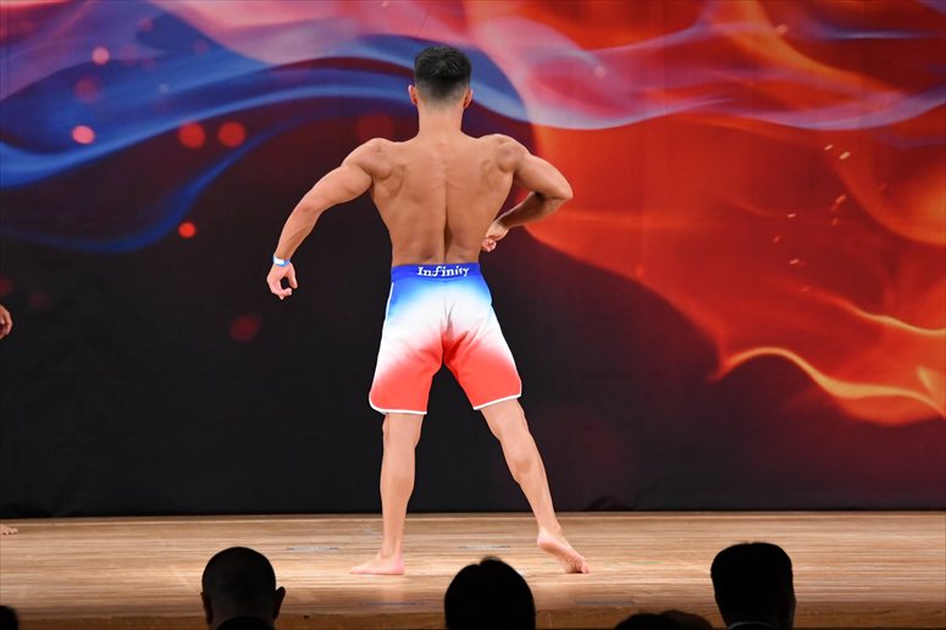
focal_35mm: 240
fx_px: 6304
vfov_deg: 5.7
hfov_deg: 8.6
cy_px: 315
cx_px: 473
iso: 3200
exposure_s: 1/400
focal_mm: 160
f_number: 5.6
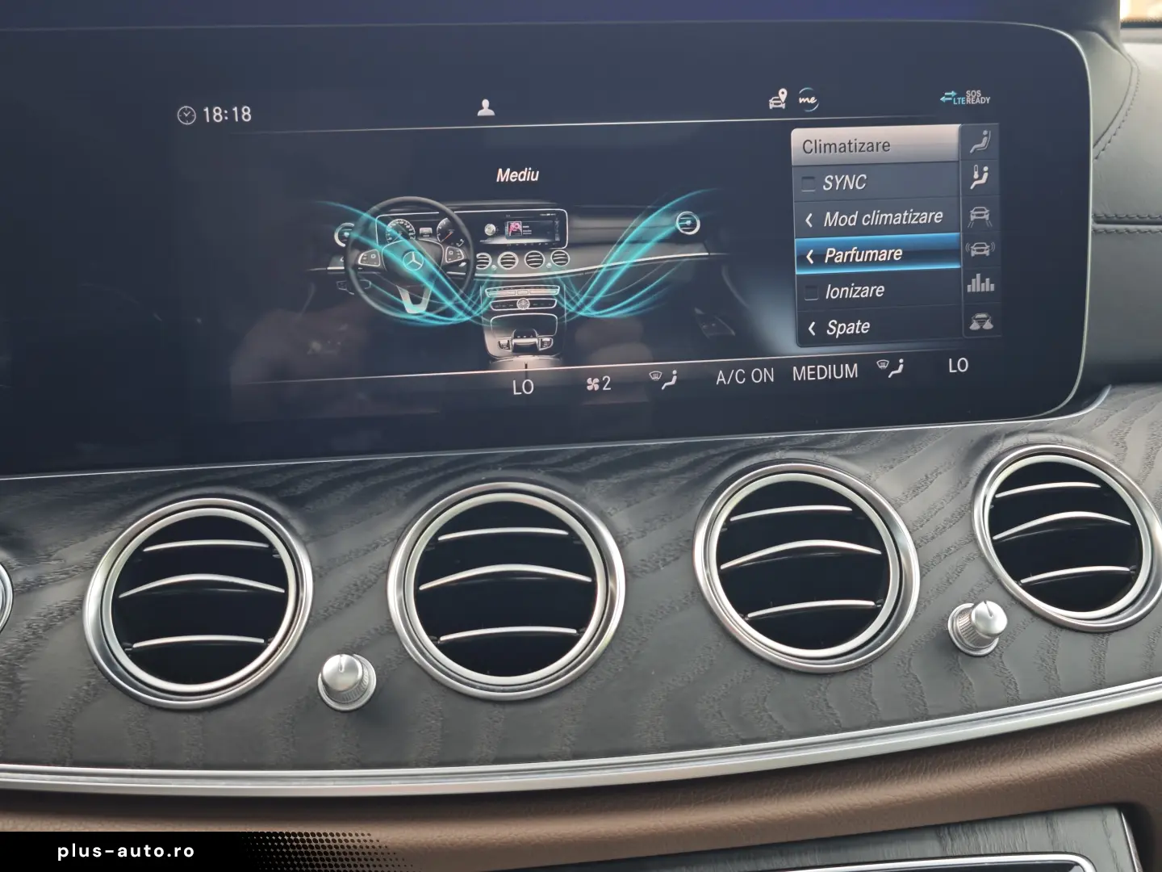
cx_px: 581
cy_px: 436
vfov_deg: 40.7
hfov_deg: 52.6
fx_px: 1175
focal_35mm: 35
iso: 64
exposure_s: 1/100
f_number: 1.4
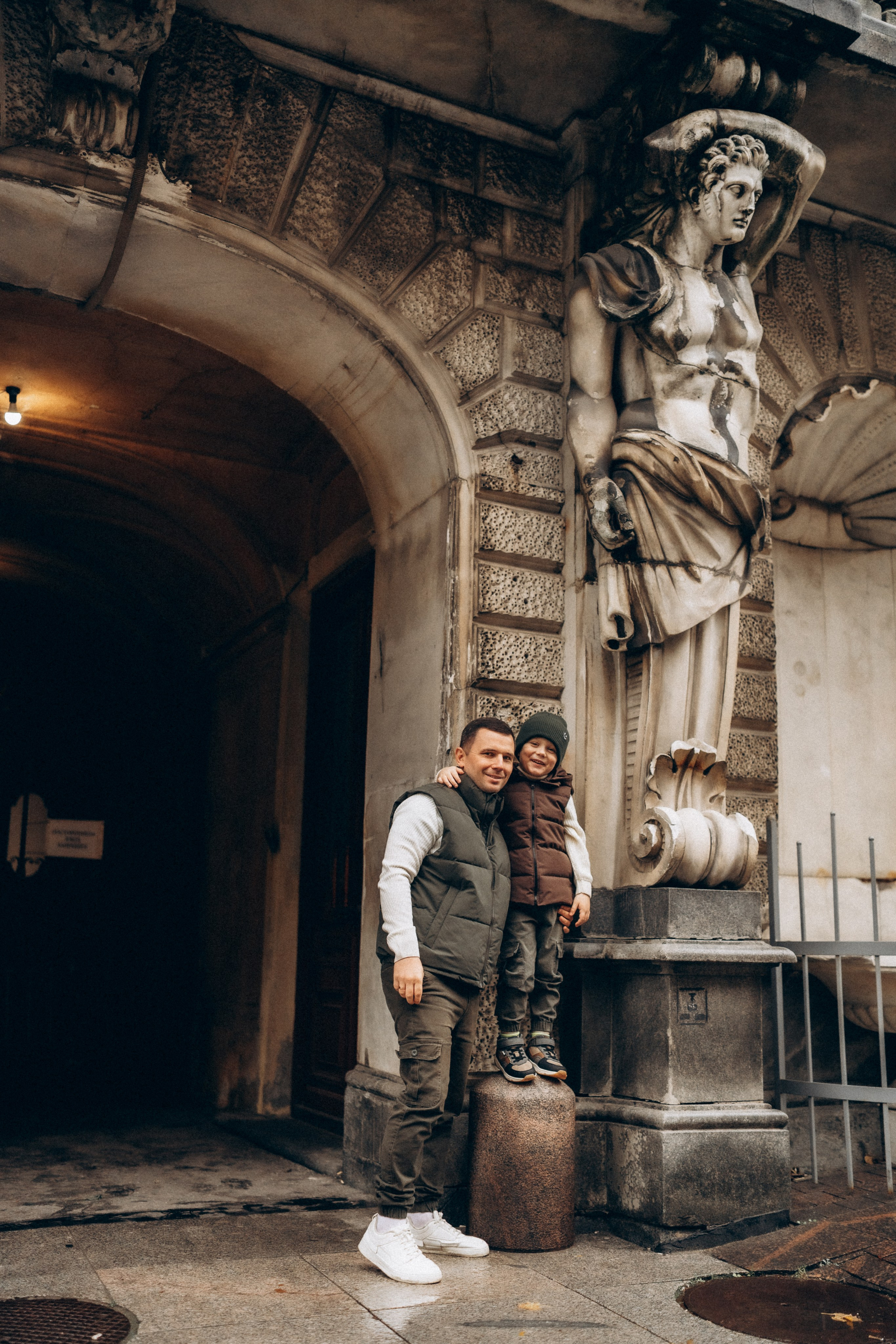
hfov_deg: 37.9
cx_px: 448
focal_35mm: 35
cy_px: 672
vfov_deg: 54.4
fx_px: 1307
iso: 800
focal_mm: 35
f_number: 1.4
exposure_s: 1/3200
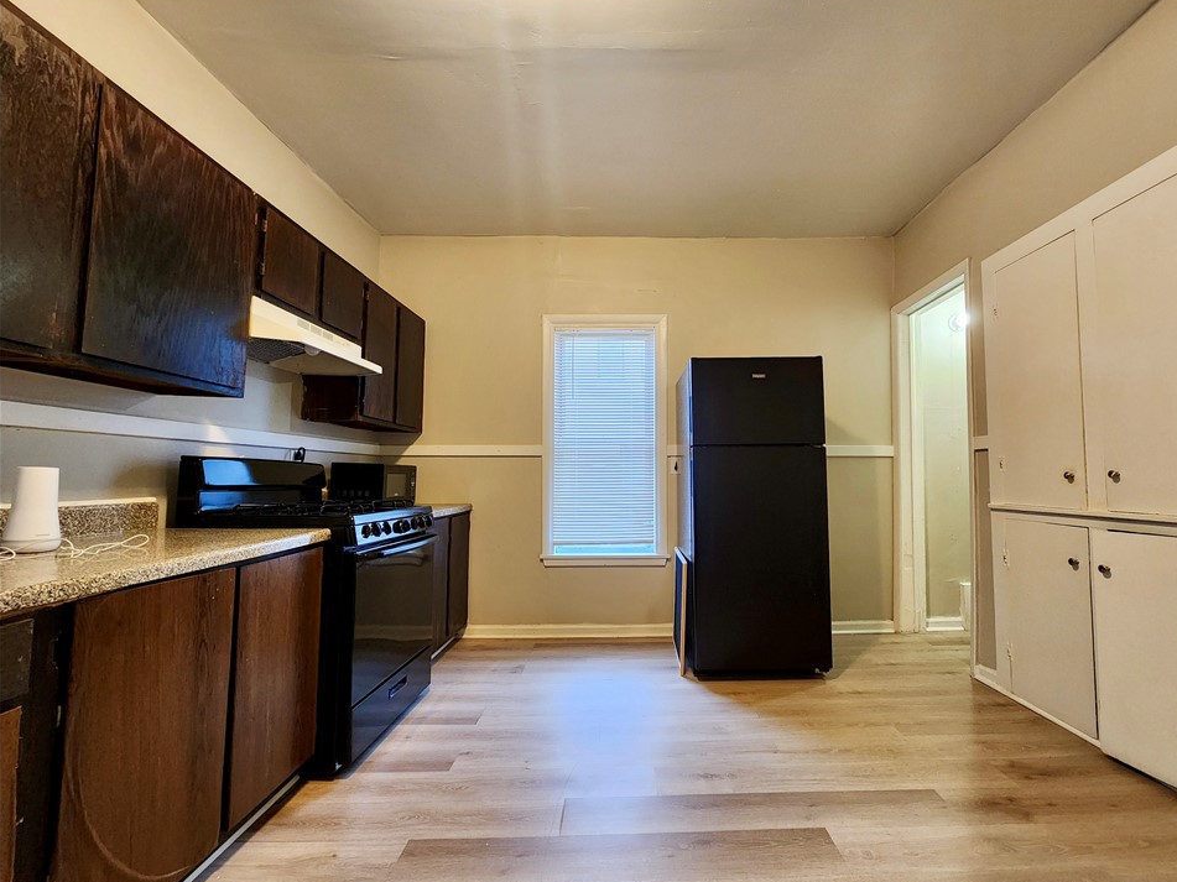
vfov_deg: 85.6
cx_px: 632
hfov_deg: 101.9
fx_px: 476
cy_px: 465
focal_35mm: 14
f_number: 2.2
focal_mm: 2.2
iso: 400
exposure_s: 1/40
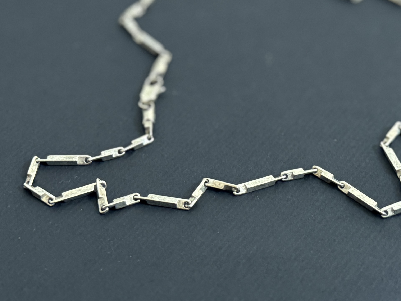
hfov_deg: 71.6
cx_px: 200
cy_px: 150
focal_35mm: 24
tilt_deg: -40.7
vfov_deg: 56.8
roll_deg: -1.2
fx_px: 278
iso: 640
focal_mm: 6.76
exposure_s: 1/40
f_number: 1.78
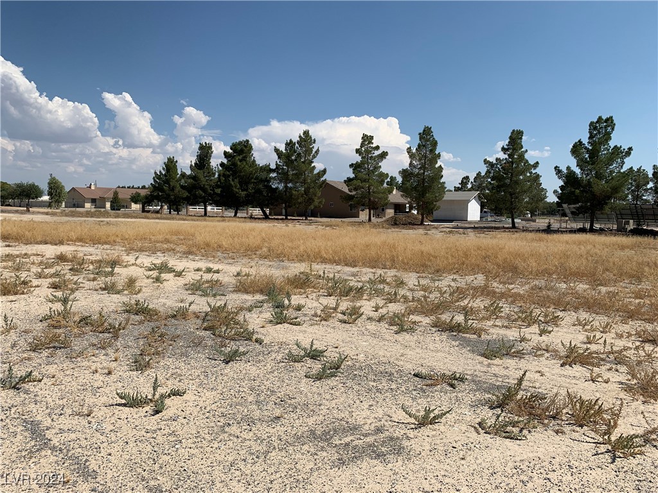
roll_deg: -2.6
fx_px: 494
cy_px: 246
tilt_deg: -2.0
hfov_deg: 67.3
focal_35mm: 26
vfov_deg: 53.1
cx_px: 329
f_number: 1.8
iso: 25
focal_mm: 4.25
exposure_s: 1/4673
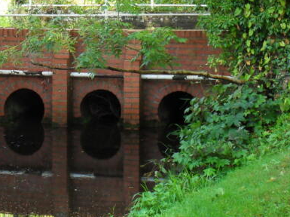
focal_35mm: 144
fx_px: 1205
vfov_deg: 10.3
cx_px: 82
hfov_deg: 13.7
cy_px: 70
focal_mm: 16.6
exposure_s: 1/45
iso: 320
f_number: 5.5
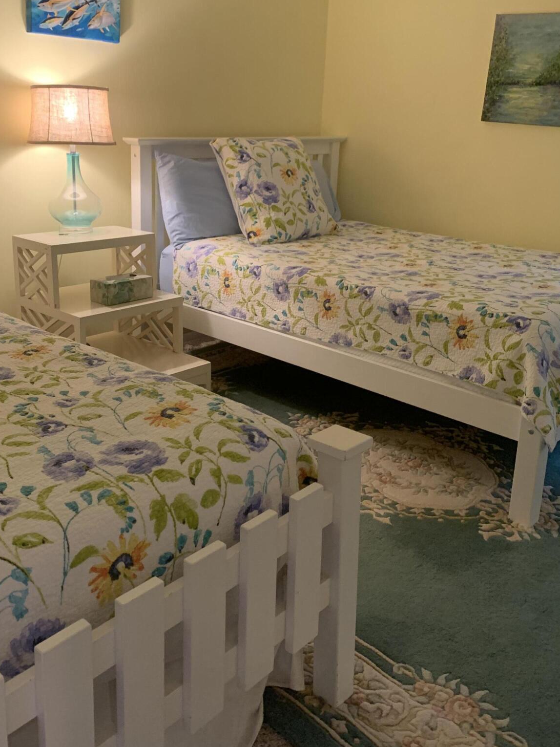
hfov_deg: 41.6
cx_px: 229
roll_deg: -1.0
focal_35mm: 34
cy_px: 308
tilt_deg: -13.1
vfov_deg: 53.7
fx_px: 733
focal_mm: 4.25
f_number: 1.8
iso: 250
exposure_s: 1/60
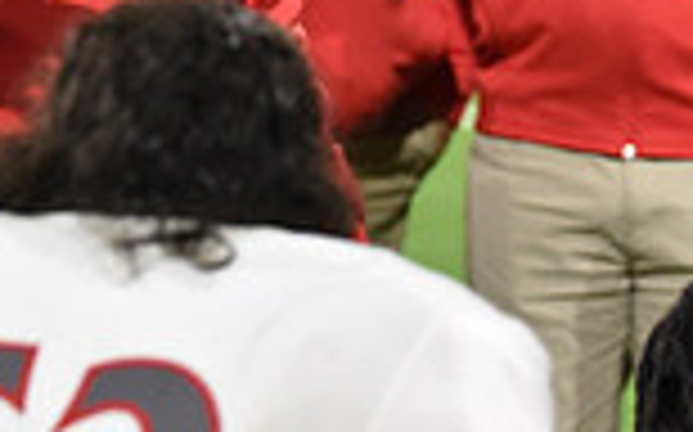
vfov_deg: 2.9
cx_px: 50
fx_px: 8417
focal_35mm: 446
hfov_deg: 4.7
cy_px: -241
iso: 3600
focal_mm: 116
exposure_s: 1/640
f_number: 2.8
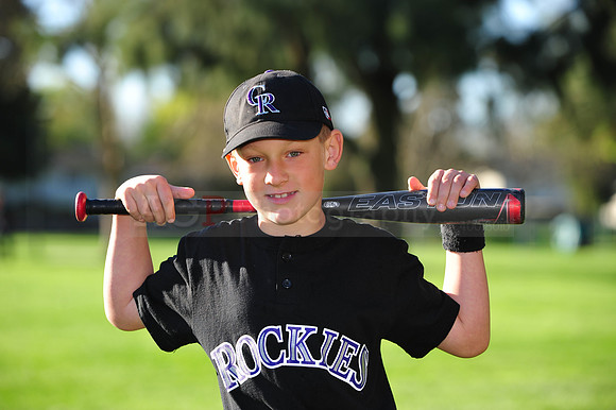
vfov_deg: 10.1
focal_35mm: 135
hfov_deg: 15.2
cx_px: 308
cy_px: 205
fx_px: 2309
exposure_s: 1/500
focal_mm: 135
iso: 200
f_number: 4.5
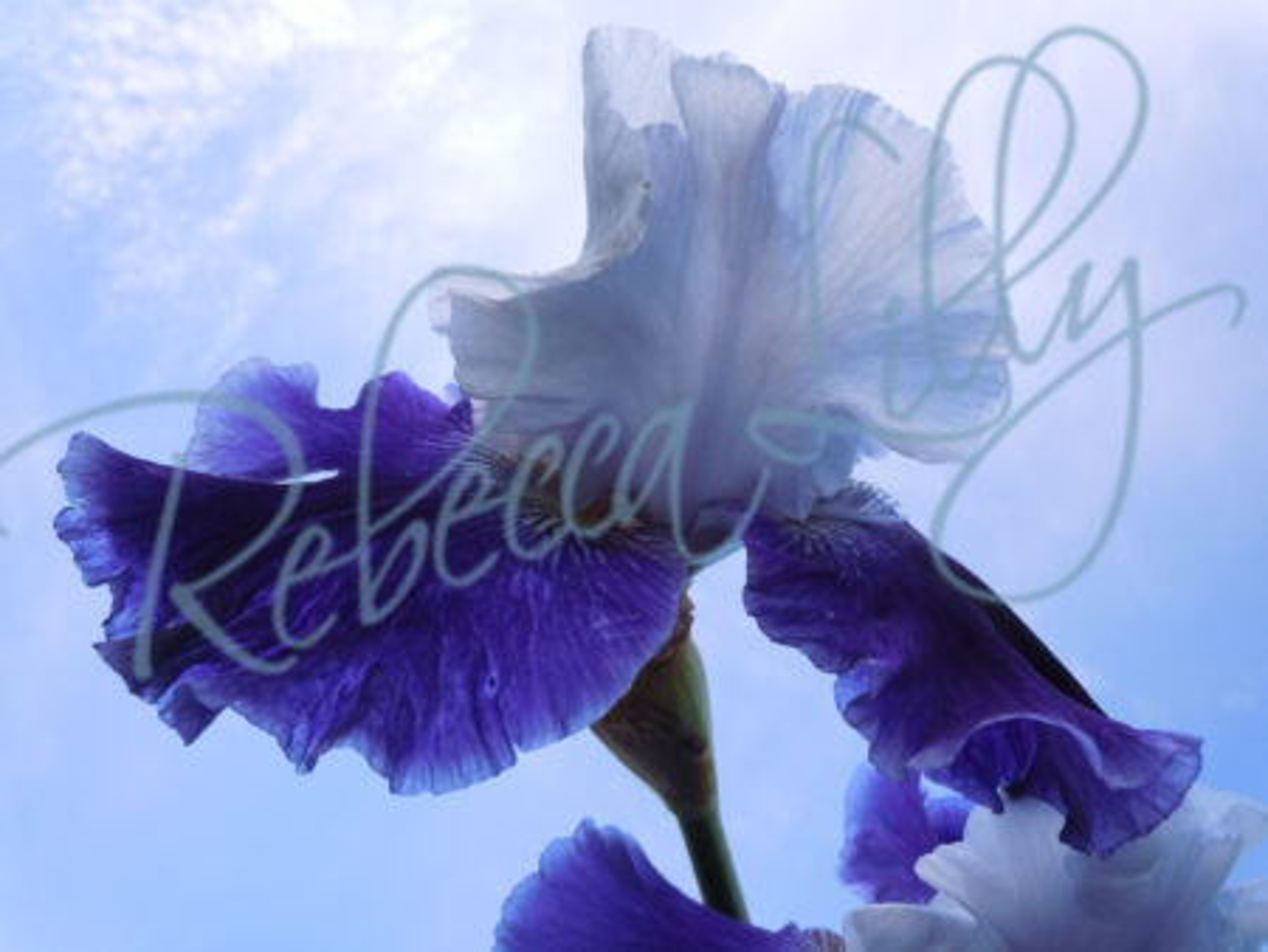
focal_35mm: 28
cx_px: 634
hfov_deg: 63.4
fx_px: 1026
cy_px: 476
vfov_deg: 49.8
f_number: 3.7
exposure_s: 1/400
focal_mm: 5
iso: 200
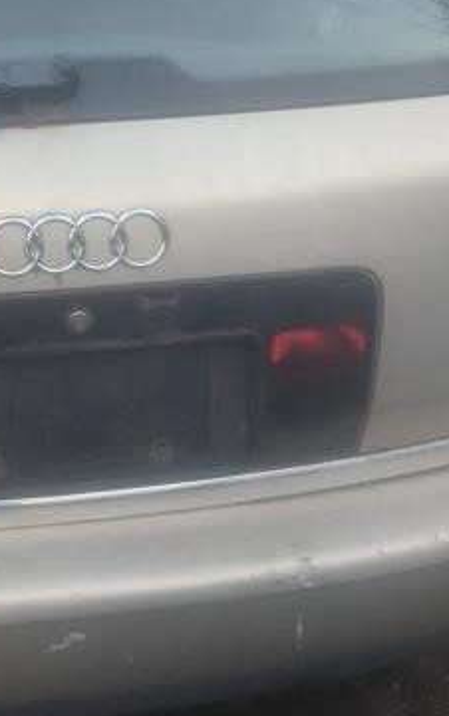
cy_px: 303
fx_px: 1173
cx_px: 65
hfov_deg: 21.3
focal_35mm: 60
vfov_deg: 33.9
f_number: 2.2
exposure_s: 1/215
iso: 71
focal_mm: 2.35
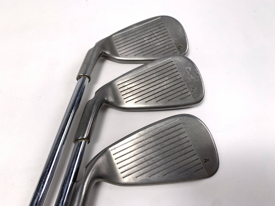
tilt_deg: -57.6
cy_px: 103
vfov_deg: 53.1
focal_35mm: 26
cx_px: 138
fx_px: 207
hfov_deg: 67.3
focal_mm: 4.25
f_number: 1.8
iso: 25
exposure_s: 1/213
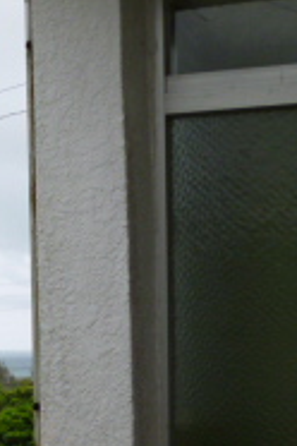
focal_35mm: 100
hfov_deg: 12.5
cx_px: -237
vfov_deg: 20.4
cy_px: 285
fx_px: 1237
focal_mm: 5
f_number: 3.1
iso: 100
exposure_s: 1/500
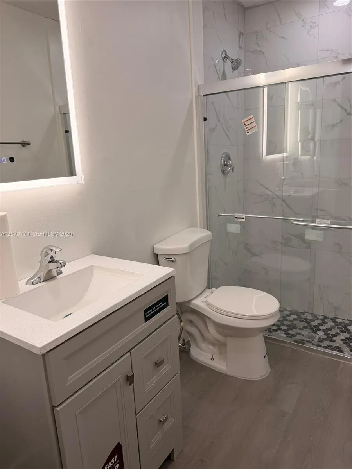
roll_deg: +3.5
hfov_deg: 56.8
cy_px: 234
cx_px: 176
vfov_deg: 71.6
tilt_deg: -13.4
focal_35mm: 24
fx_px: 325
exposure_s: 1/187
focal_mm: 6.76
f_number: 1.78
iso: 100
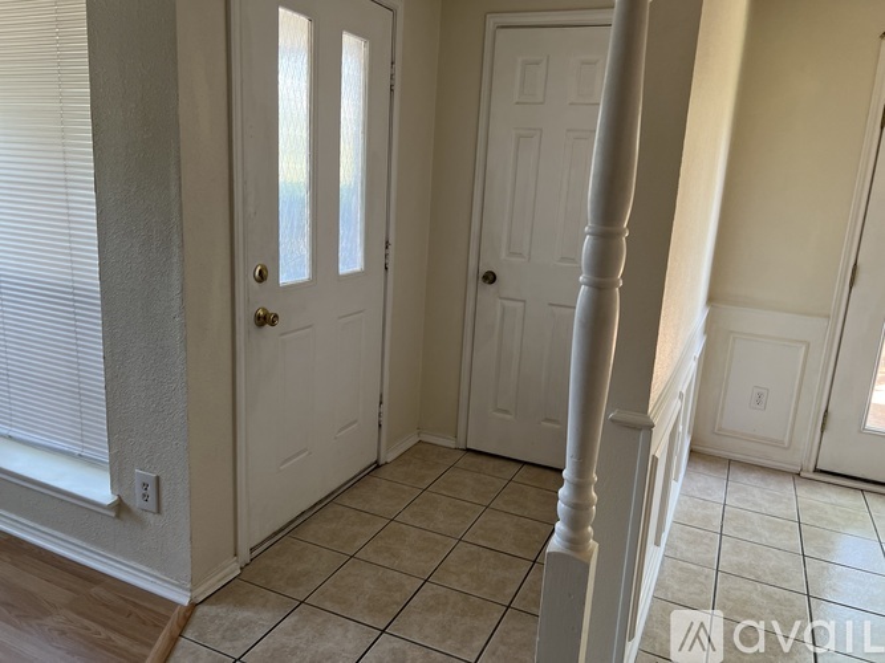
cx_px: 442
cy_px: 332
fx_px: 665
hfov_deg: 67.3
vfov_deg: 53.0
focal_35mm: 26
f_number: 1.5
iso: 125
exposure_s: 1/106
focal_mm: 5.7
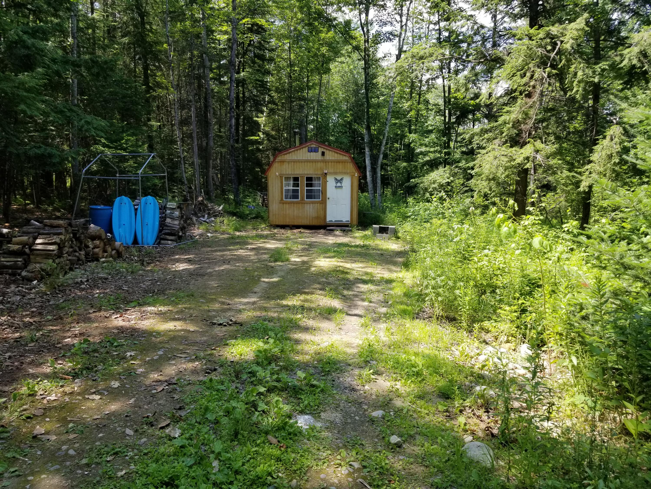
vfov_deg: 53.1
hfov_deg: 67.3
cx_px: 326
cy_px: 244
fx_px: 489
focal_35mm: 26
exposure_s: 1/548
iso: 50
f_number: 1.7
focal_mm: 4.25
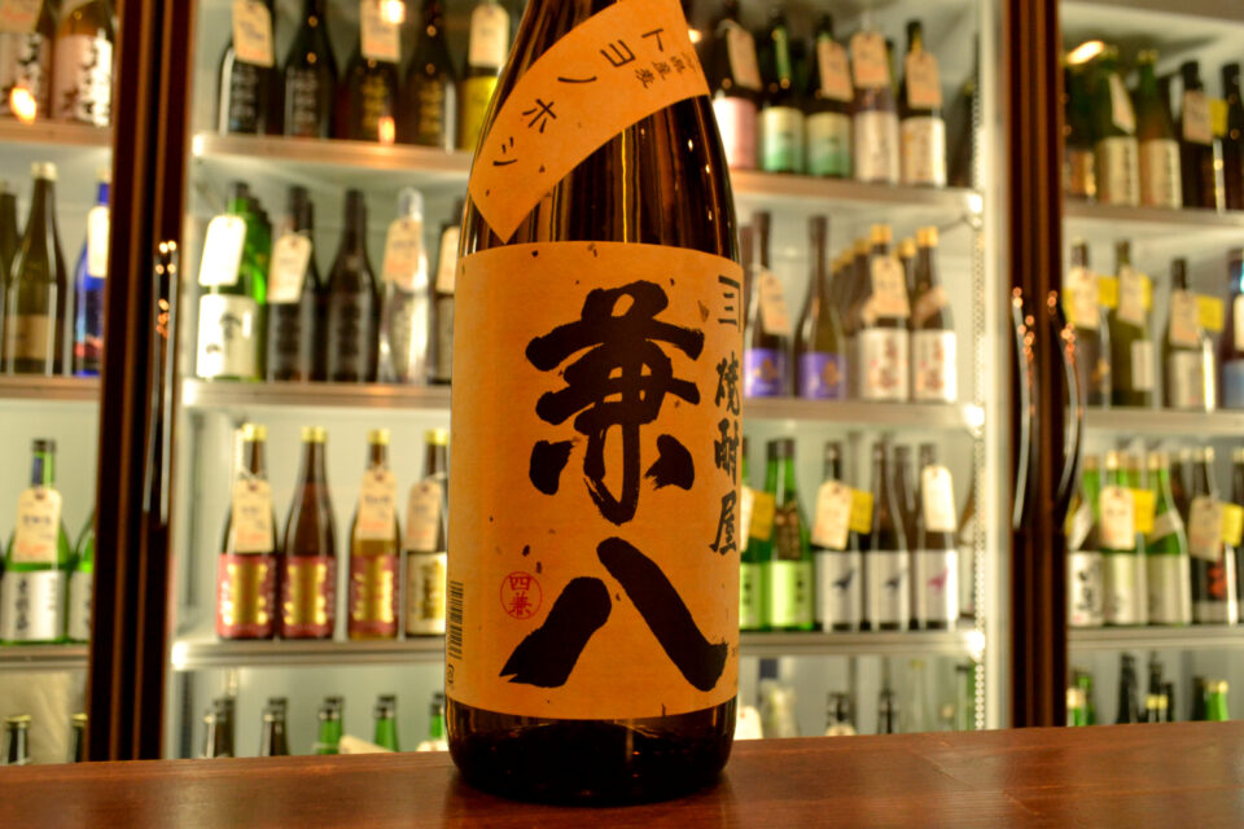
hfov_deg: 61.9
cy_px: 414
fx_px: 1037
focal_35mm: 30
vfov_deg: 43.6
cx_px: 622
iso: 1600
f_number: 5.6
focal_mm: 20
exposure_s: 1/125
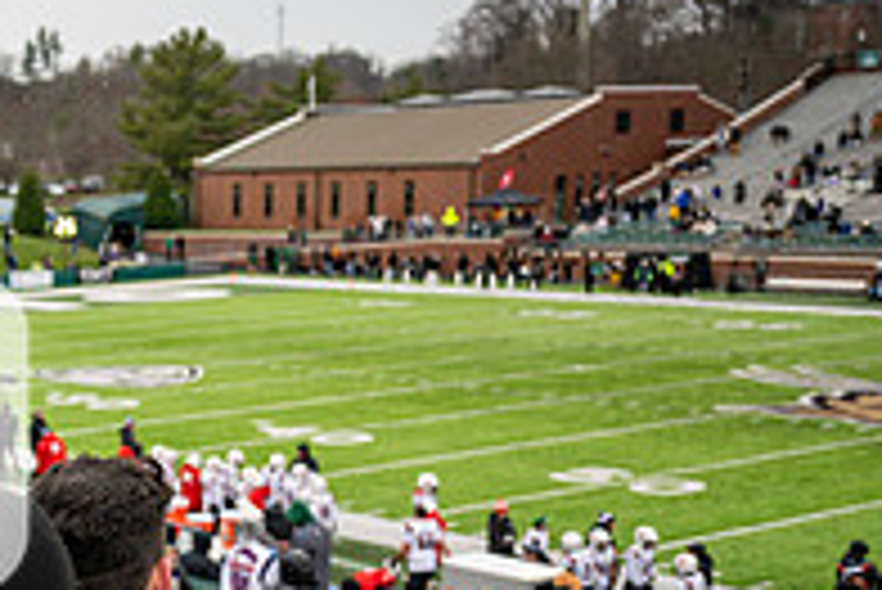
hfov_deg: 24.3
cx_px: -310
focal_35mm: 71
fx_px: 1741
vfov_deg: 19.0
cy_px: 480
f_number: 2.8
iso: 160
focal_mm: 24
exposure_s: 1/500
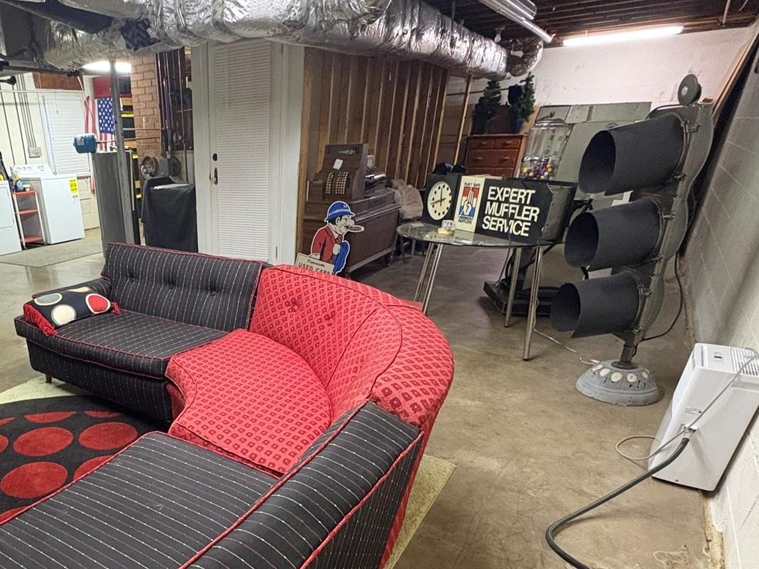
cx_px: 204
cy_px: 444
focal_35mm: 25
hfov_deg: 65.8
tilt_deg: -29.2
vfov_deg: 51.9
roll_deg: +2.7
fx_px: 548
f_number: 2.2
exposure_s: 1/60
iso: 640
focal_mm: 2.22
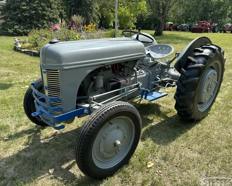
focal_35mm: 26
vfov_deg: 54.9
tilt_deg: -22.0
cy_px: 96
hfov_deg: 66.0
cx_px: 116
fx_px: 179
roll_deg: +0.6
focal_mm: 6.86
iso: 80
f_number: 1.78
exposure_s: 1/1473
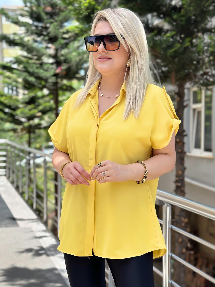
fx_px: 398
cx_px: 108
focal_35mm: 48
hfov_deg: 30.3
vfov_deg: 39.7
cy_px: 144
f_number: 1.8
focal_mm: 6.86
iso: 80
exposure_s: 1/1500
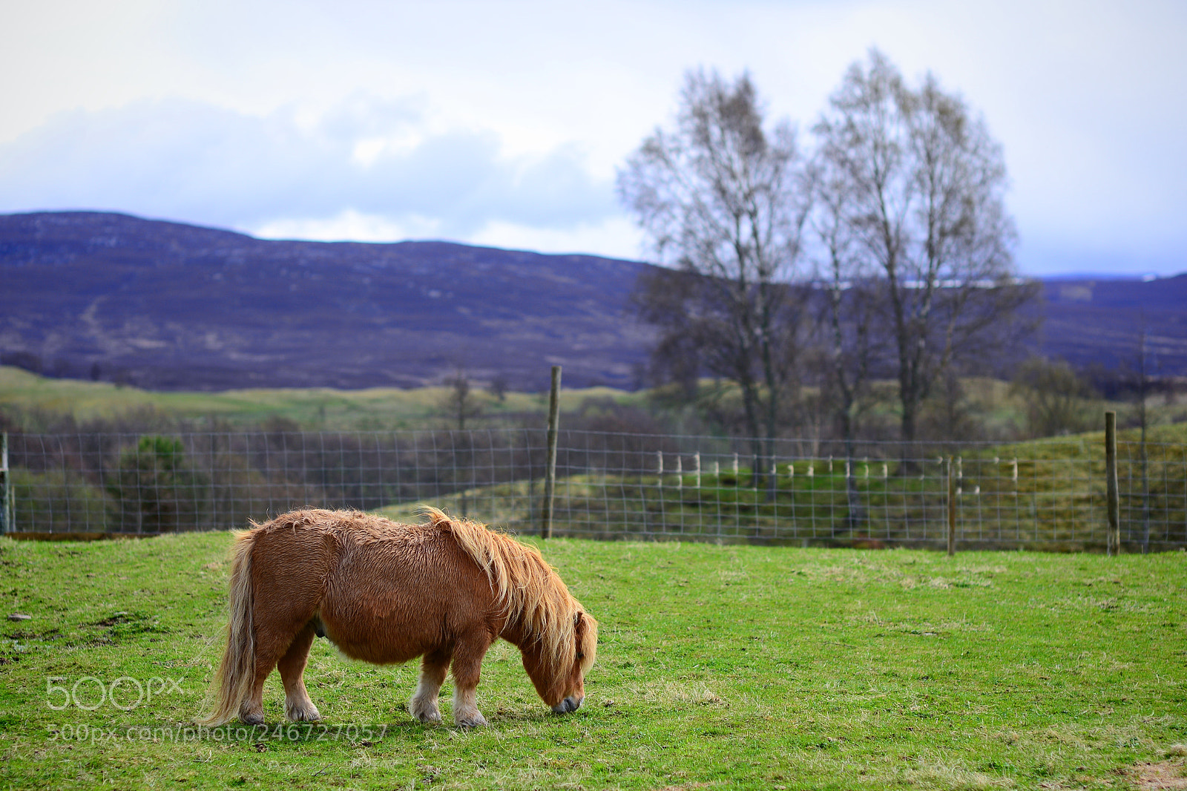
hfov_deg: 23.9
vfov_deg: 16.1
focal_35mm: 85
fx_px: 2802
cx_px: 594
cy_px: 396
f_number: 3.2
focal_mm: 85
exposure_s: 1/1000
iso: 100
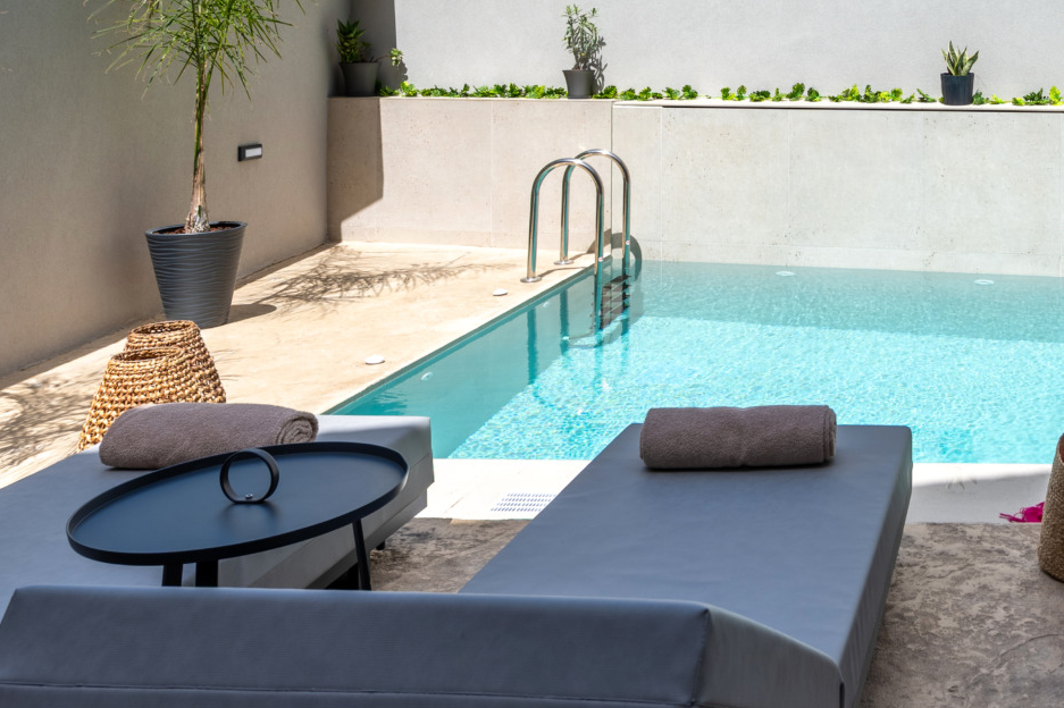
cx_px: 983
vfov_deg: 30.9
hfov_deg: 42.9
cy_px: 48
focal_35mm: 41
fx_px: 1211
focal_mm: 20
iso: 100
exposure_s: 1/800
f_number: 10
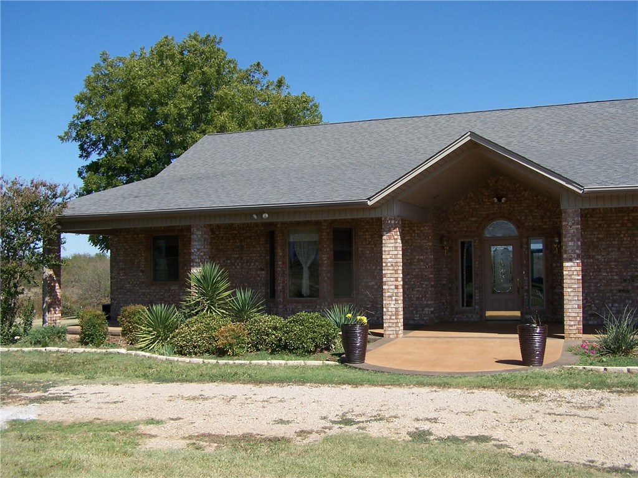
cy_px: 239
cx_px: 319
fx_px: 700
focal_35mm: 38
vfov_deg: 37.7
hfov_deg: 49.0
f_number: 4
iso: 80
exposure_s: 1/800
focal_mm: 6.3
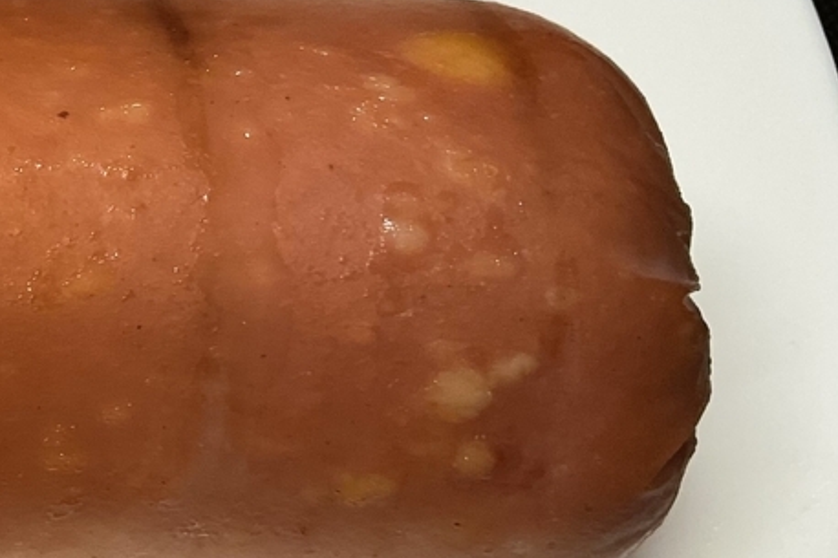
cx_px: -256
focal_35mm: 79
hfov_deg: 22.8
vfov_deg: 17.3
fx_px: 1838
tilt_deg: -55.1
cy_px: 302
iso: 50
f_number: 1.8
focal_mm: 3
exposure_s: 1/50
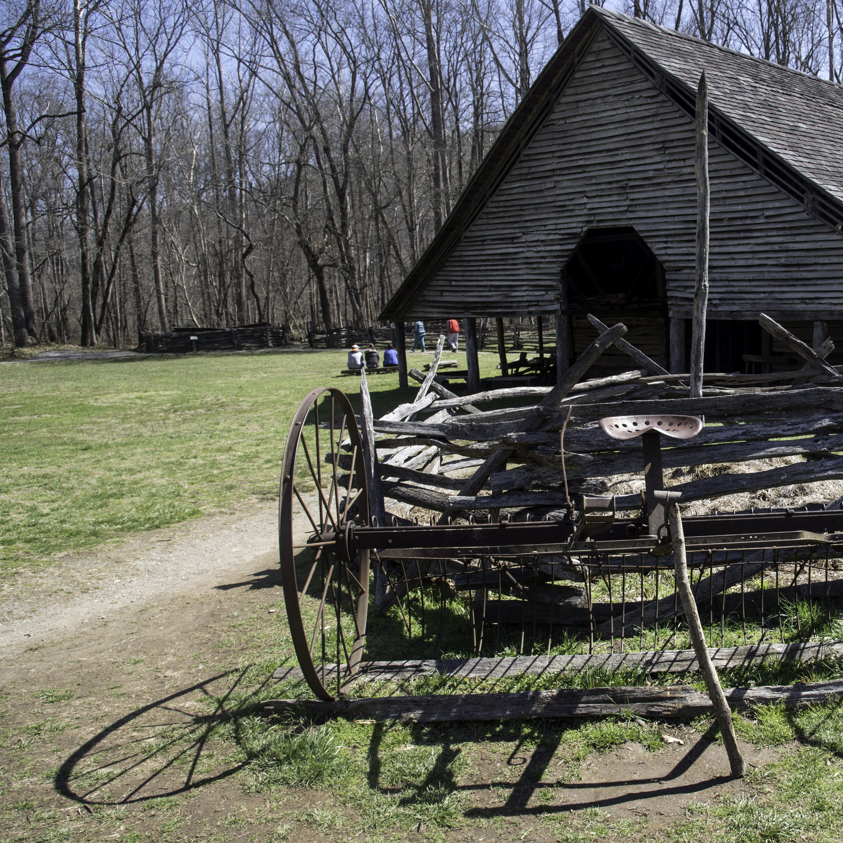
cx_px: 663
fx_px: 909
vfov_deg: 49.7
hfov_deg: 47.3
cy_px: 446
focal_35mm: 33
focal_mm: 24
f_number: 8
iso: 220
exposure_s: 1/250
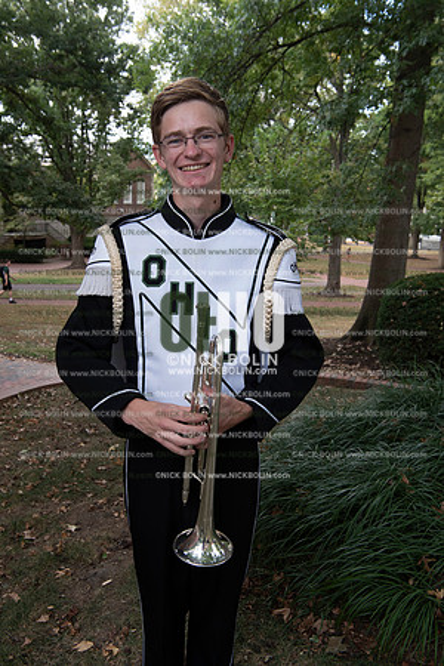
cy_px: 333
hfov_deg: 36.9
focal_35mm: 36
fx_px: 666
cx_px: 222
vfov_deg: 53.1
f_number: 8
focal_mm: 36
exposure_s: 1/100
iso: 500
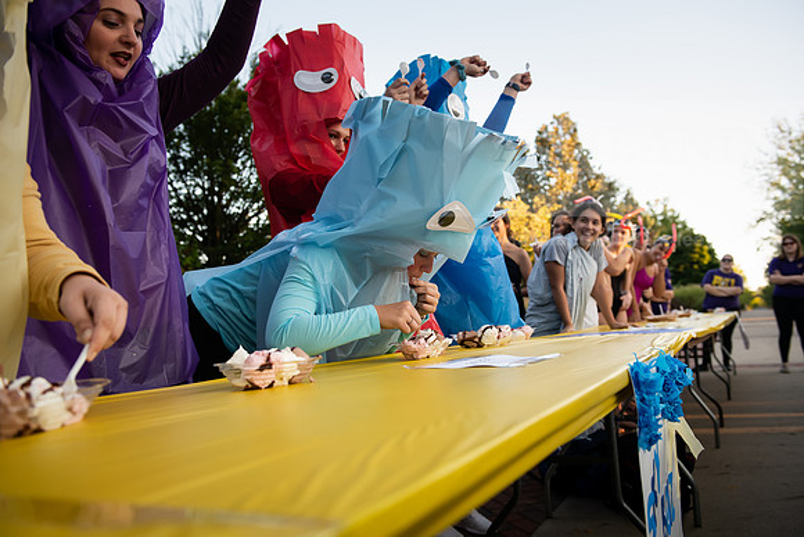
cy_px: 268
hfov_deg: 58.7
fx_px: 715
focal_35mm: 32
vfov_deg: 41.1
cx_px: 402
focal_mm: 32
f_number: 4
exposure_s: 1/400
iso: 640
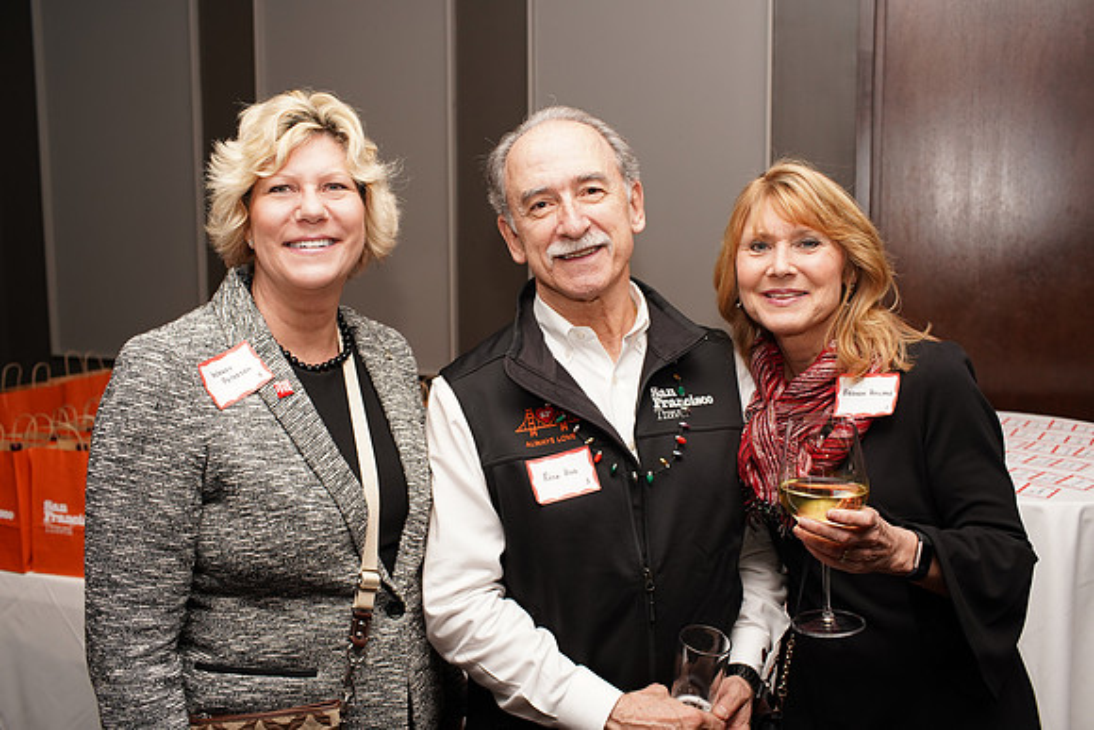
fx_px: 1064
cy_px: 365
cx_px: 547
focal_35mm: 35
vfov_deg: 37.9
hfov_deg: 54.4
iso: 1000
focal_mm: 35
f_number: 5
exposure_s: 1/160
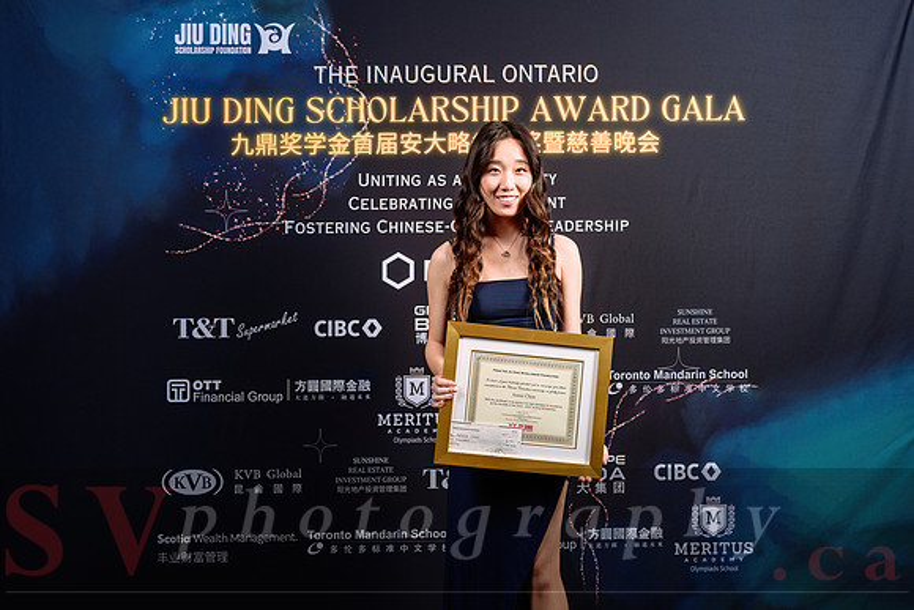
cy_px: 287
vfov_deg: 36.4
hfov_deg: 52.4
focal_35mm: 37
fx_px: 928
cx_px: 484
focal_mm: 34
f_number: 4.5
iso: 500
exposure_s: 1/200
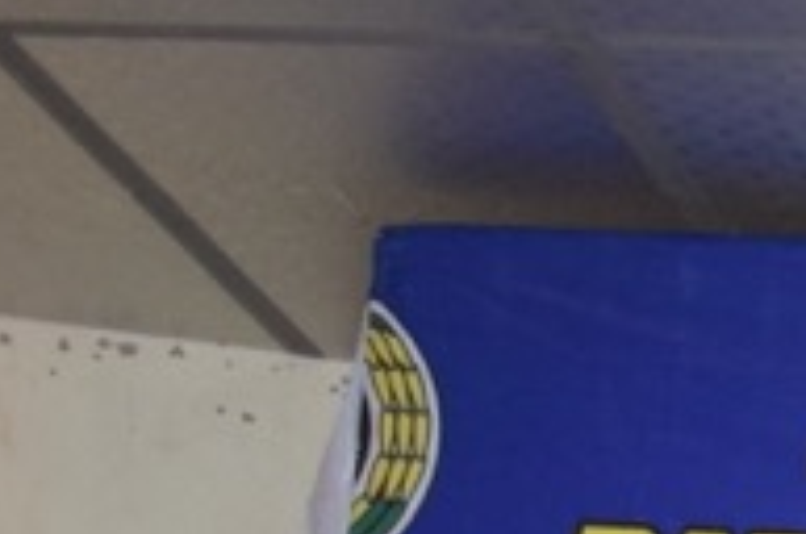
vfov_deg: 5.5
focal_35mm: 239
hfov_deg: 7.5
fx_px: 5342
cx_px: 2489
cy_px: 1258
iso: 1250
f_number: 3.8
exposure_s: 1/60
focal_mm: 24
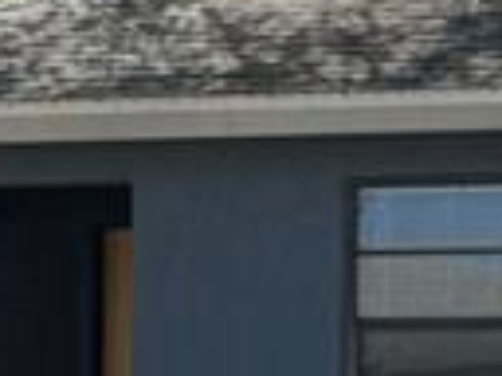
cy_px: 443
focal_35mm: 192
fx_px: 2784
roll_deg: -0.2
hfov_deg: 10.3
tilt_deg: +0.7
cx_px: 196
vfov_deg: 7.7
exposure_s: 1/2053
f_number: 1.78
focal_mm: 6.76
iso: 100
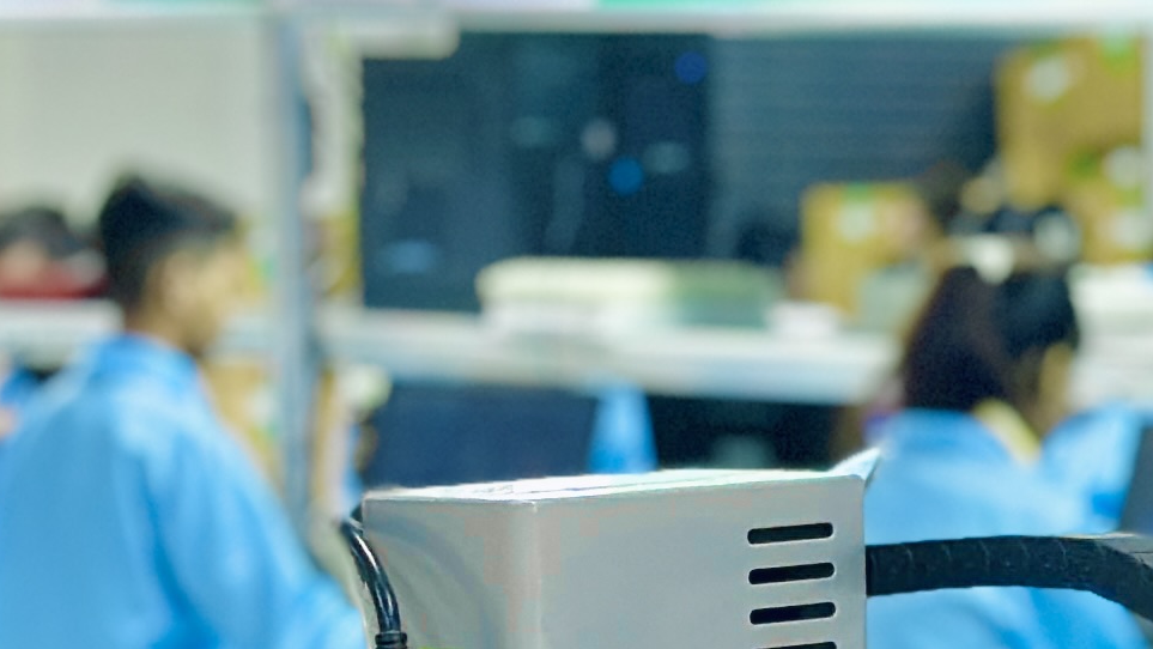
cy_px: 1197
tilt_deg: -8.7
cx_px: 1001
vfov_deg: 5.5
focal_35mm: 219
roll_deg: -0.2
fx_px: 6696
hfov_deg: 9.8
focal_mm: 6.86
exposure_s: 1/50
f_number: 1.78
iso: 160
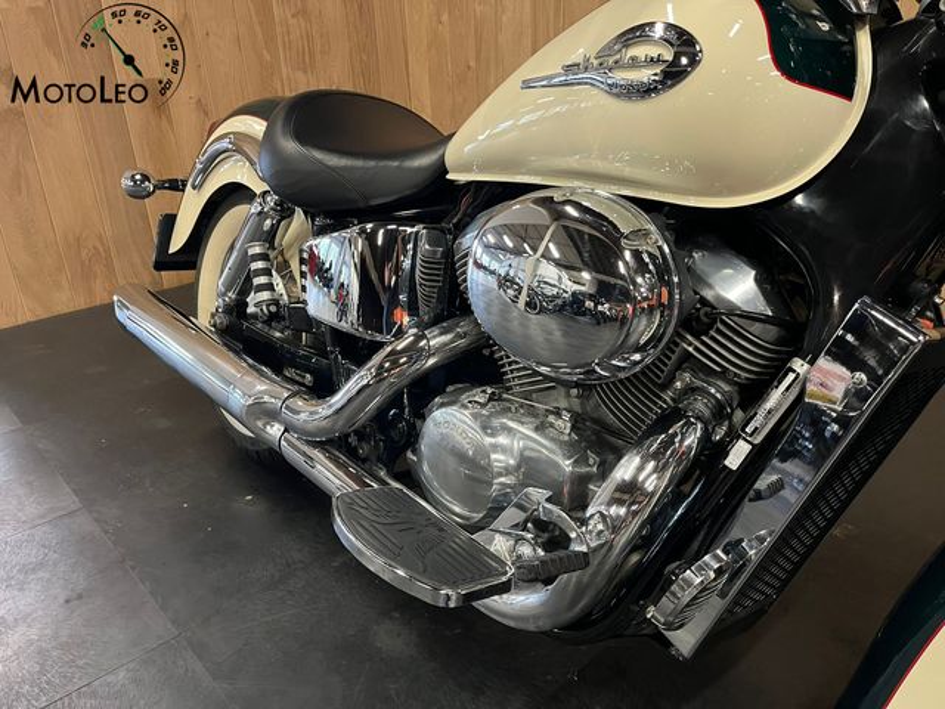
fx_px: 710
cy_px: 354
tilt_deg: -23.8
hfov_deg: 67.3
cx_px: 472
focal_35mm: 26
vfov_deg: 53.1
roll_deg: +2.6
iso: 500
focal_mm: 5.1
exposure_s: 1/33
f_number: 1.6
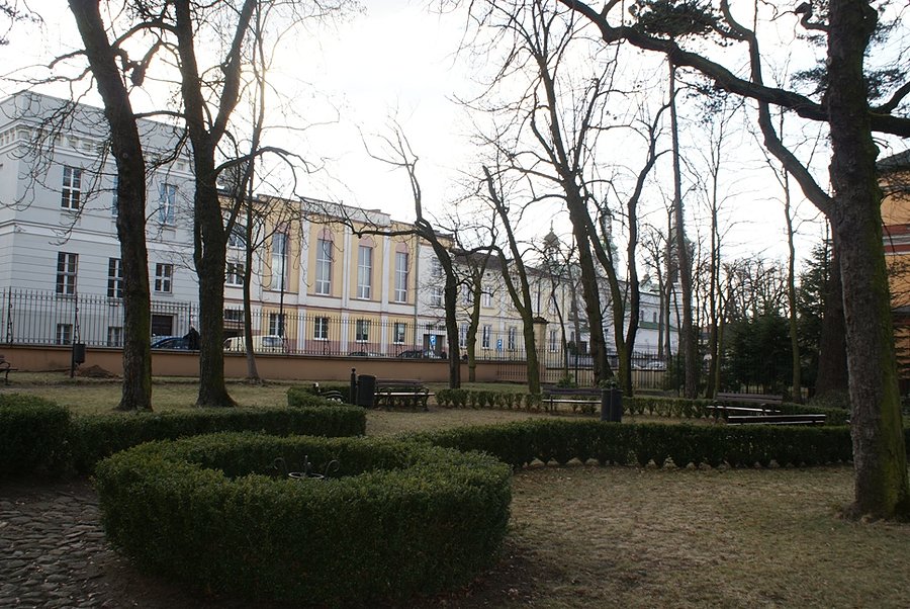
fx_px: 759
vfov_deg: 43.7
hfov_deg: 61.9
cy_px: 304
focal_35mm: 30
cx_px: 455
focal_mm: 20
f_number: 6.3
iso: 100
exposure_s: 1/160
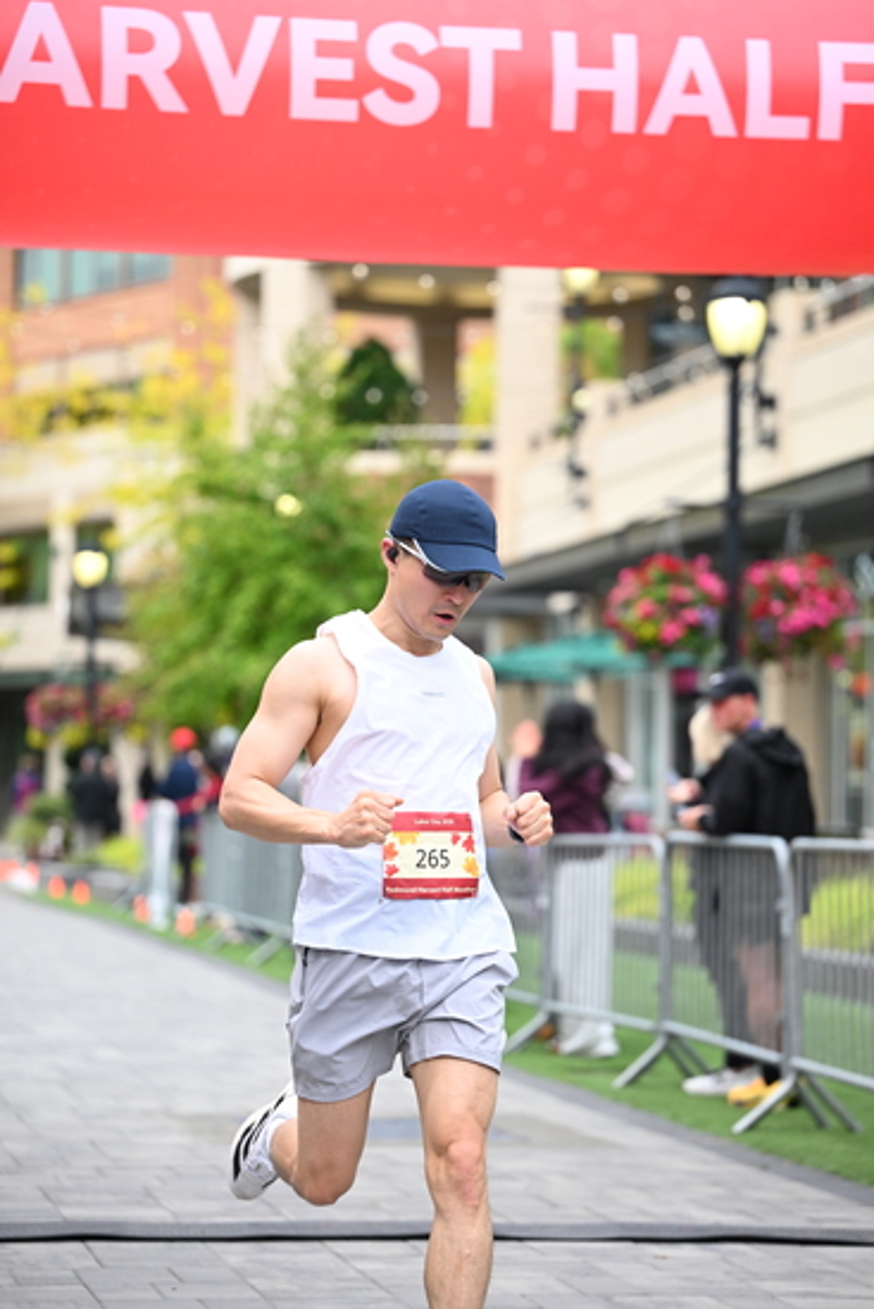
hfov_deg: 13.6
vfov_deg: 20.2
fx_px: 3675
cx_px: 437
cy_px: 654
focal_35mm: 101
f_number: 2.8
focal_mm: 101
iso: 1000
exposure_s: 1/2000
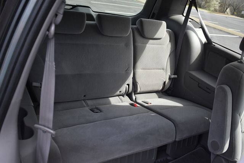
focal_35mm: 33
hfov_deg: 57.2
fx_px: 224
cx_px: 122
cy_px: 82
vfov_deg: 40.0
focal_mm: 22
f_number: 3.8
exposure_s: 1/250
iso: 450
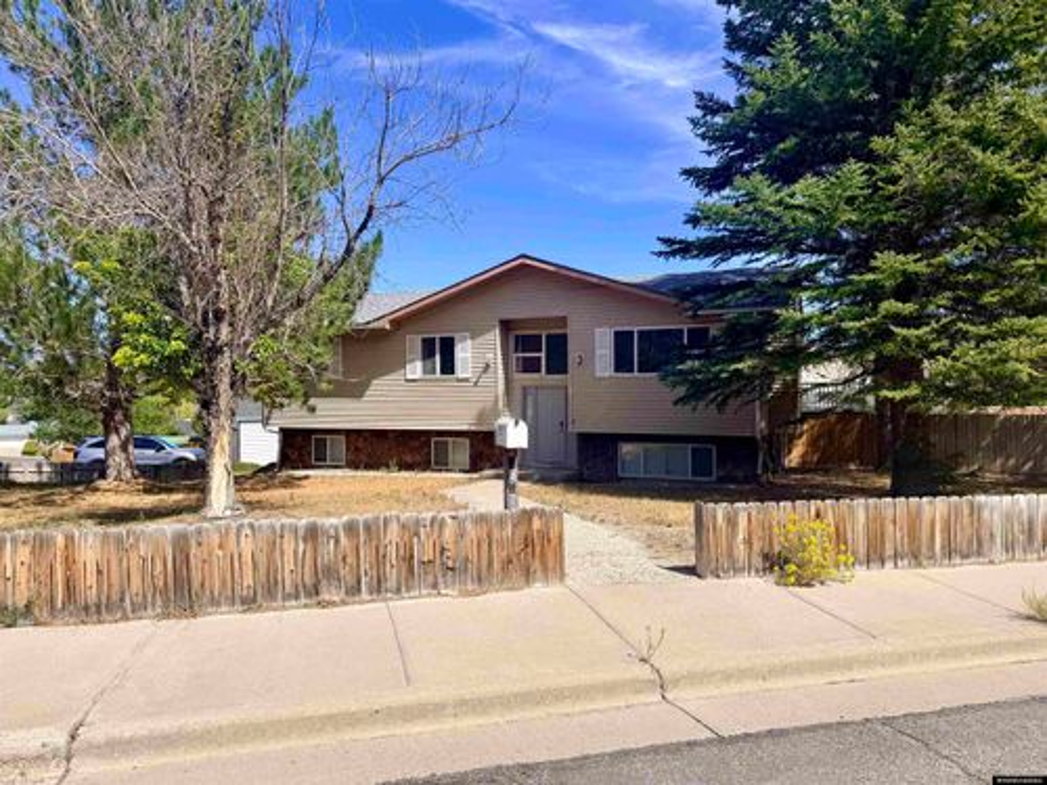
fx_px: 726
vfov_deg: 56.8
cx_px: 524
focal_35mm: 24
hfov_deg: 71.6
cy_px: 392
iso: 80
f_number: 1.78
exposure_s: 1/4673
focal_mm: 6.76
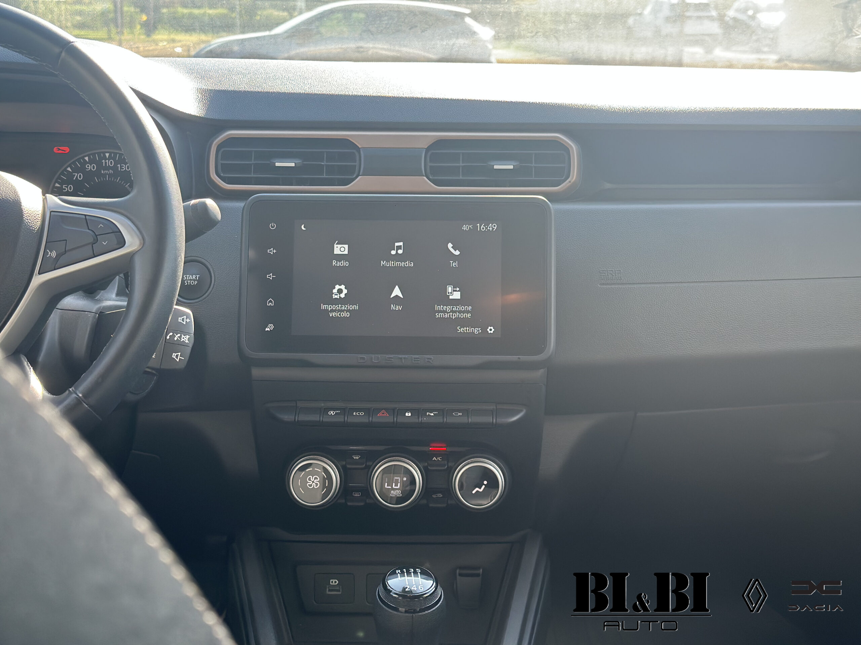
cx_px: 430
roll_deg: -0.9
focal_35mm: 48
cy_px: 322
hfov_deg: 39.7
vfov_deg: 30.3
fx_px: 1194
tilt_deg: -15.4
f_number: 1.78
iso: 80
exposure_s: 1/304
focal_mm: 6.86
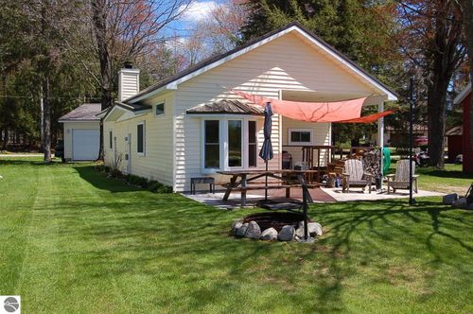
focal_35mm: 33
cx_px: 236
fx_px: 433
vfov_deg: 39.9
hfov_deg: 57.3
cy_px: 157
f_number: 8
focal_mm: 22
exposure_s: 1/250
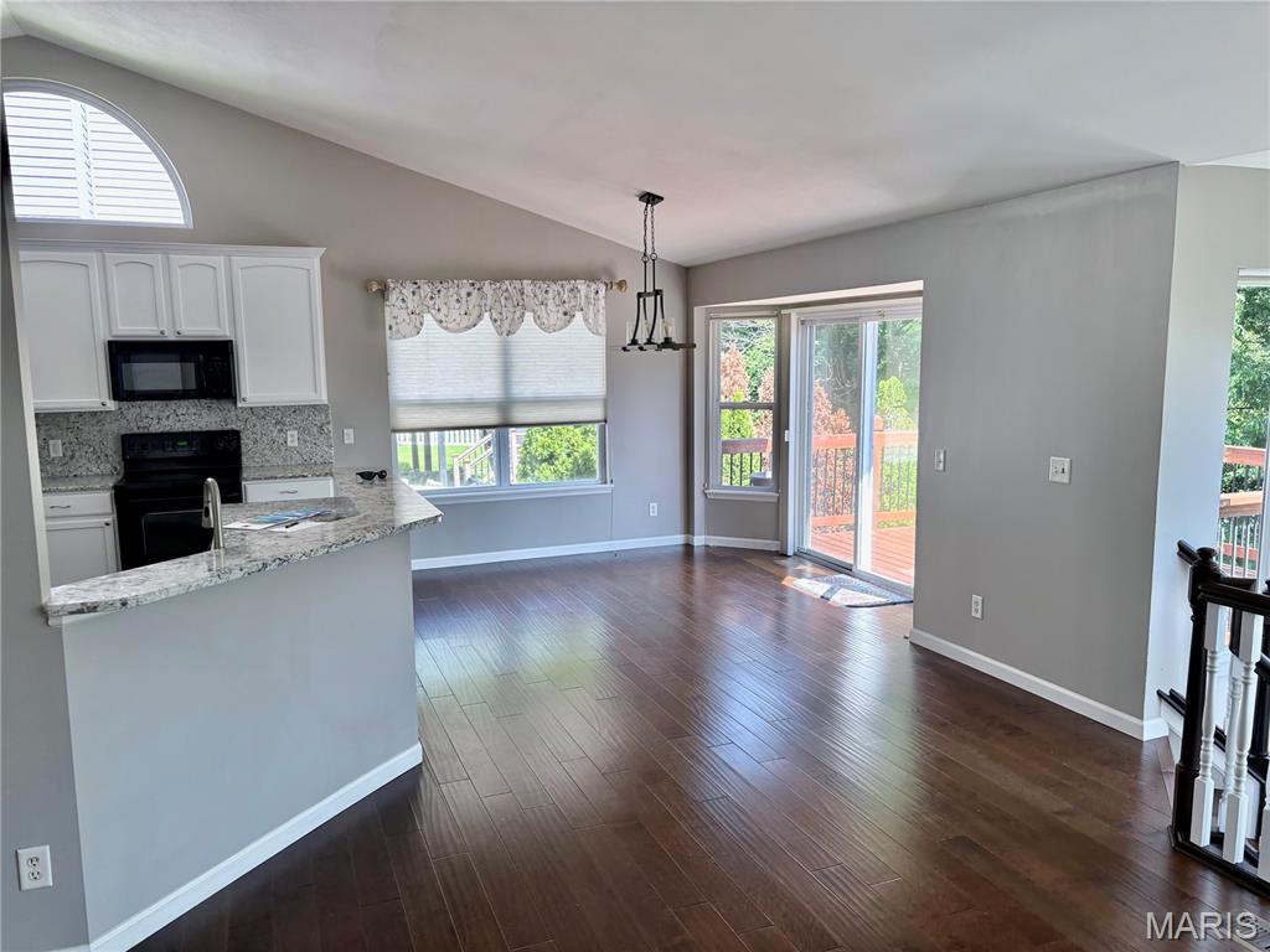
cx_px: 635
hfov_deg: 67.3
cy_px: 476
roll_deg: +0.8
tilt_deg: -7.3
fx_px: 954
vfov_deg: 53.1
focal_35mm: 26
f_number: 1.6
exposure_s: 1/230
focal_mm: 5.96
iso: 64
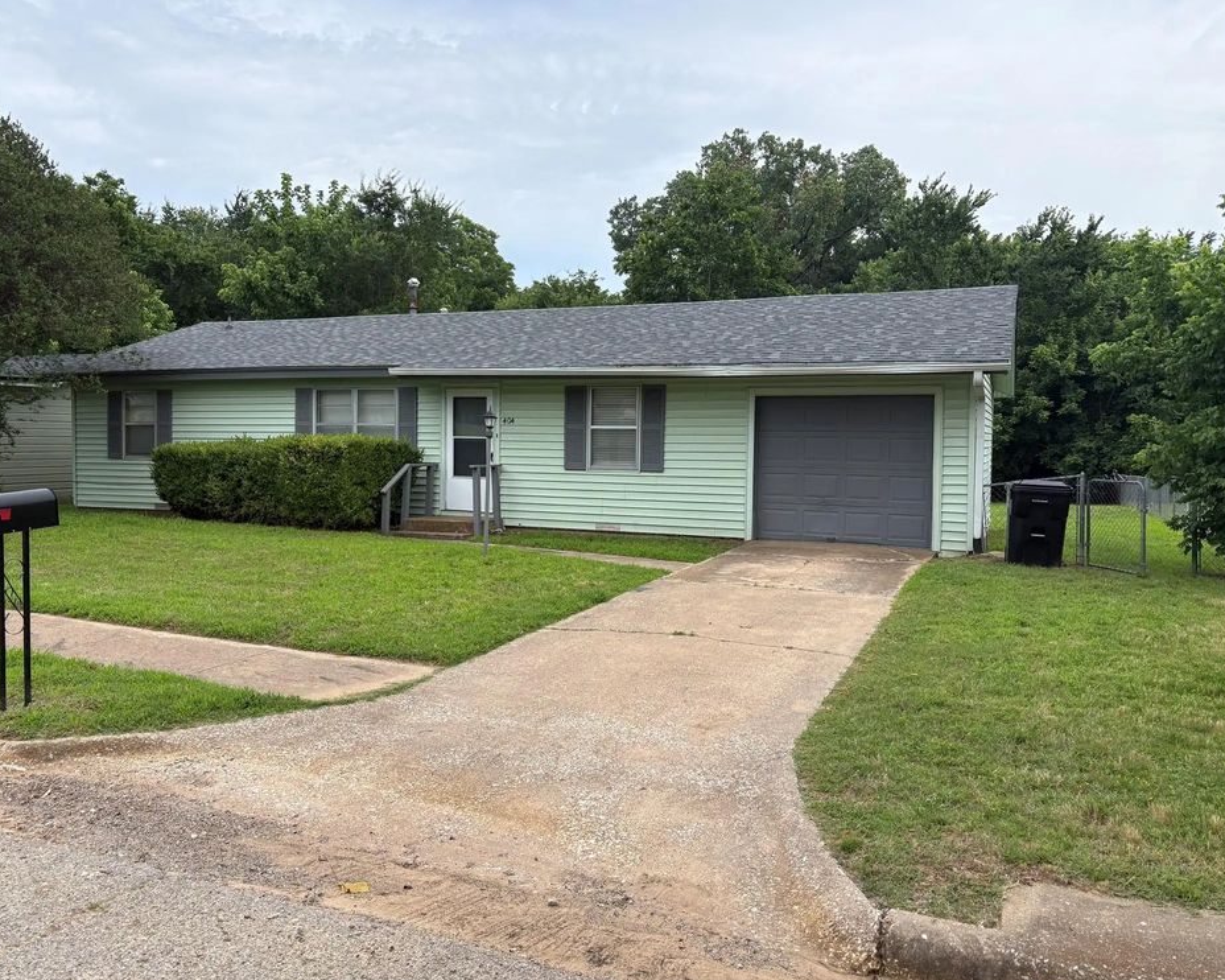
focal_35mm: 28
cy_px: 485
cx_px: 561
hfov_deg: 62.1
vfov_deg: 51.5
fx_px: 1015
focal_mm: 5.96
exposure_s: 1/1799
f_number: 1.6
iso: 50
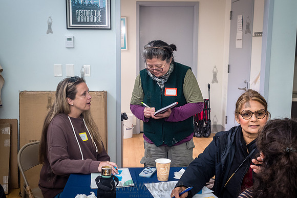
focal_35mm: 46
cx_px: 143
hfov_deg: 43.1
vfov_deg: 29.5
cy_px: 106
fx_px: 376
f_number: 5
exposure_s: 1/200
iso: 1250
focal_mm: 35
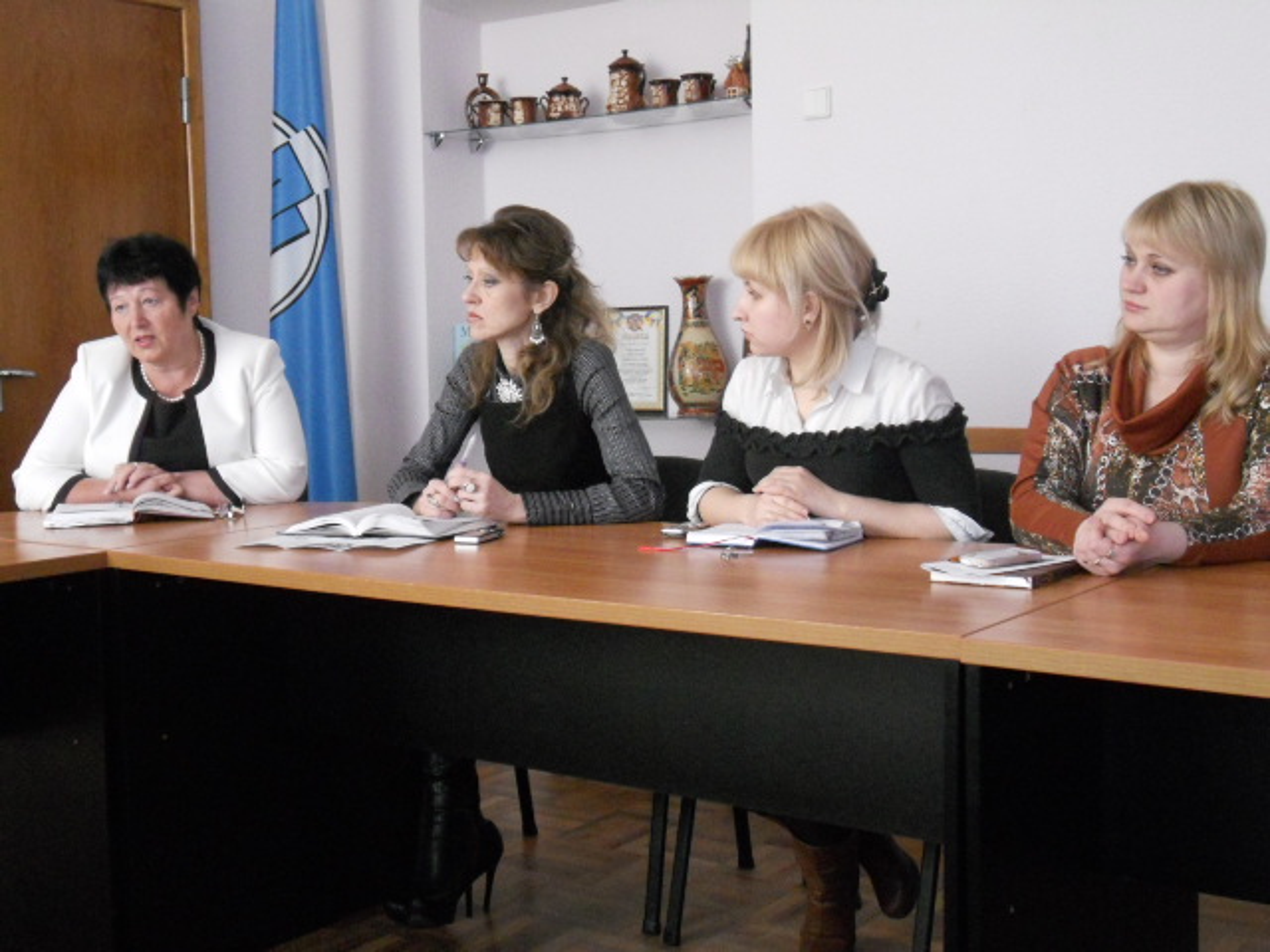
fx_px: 1688
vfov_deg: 31.5
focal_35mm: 46
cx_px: 635
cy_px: 476
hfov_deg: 41.2
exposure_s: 1/30
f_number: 4.3
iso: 640
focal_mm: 8.2
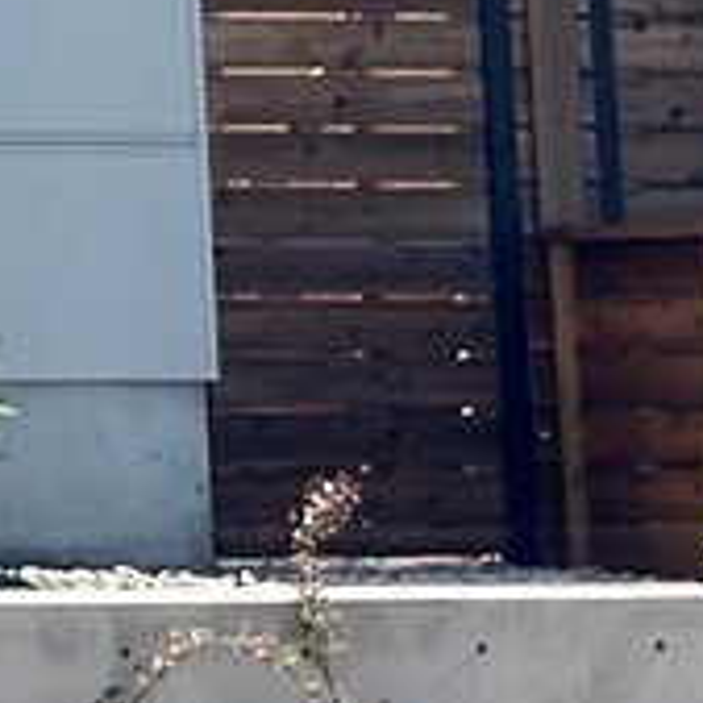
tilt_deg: +7.6
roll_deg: +0.4
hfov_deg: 4.1
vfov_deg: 4.3
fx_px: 9237
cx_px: -1901
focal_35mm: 402
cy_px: -765
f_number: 1.78
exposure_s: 1/2028
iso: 64
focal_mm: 6.86
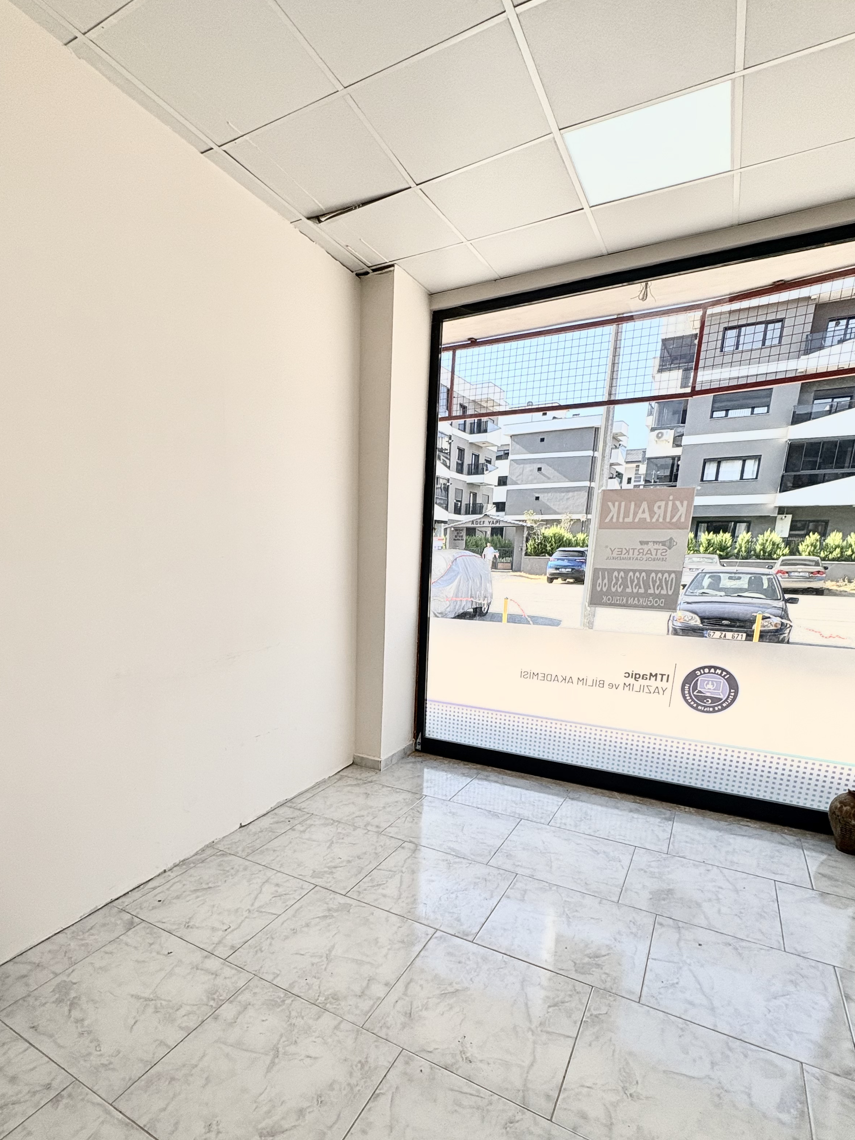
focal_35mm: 18
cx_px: 357
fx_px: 593
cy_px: 701
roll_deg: -1.0
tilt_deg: -14.1
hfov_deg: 71.1
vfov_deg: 86.3
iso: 50
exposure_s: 1/418
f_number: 2.2
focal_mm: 2.22
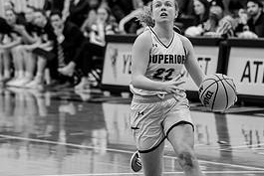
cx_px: 152
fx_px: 1996
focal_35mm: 272
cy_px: 80
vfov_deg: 5.1
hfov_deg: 7.6
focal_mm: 106
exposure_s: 1/640
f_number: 2.8
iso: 2000
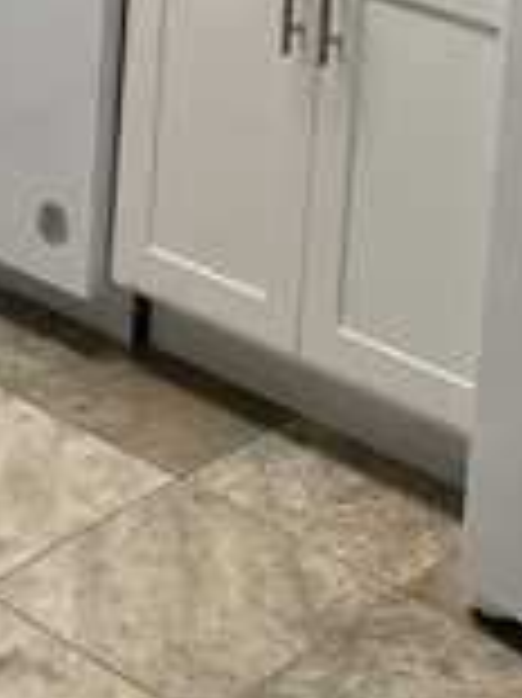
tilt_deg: -6.4
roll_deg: -3.2
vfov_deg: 15.5
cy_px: -489
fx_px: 2255
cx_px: 238
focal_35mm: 112
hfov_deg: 13.2
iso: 40
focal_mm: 5.1
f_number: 1.6
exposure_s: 1/120
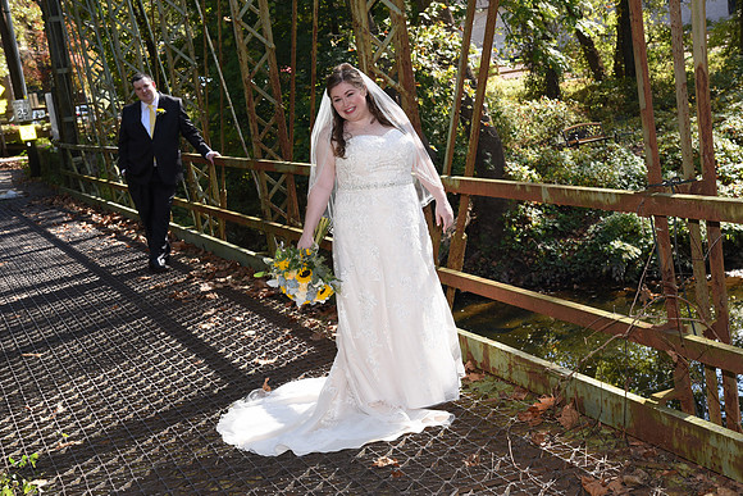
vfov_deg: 21.9
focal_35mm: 62
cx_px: 372
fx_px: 1280
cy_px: 248
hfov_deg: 32.4
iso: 640
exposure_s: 1/200
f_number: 9
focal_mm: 62
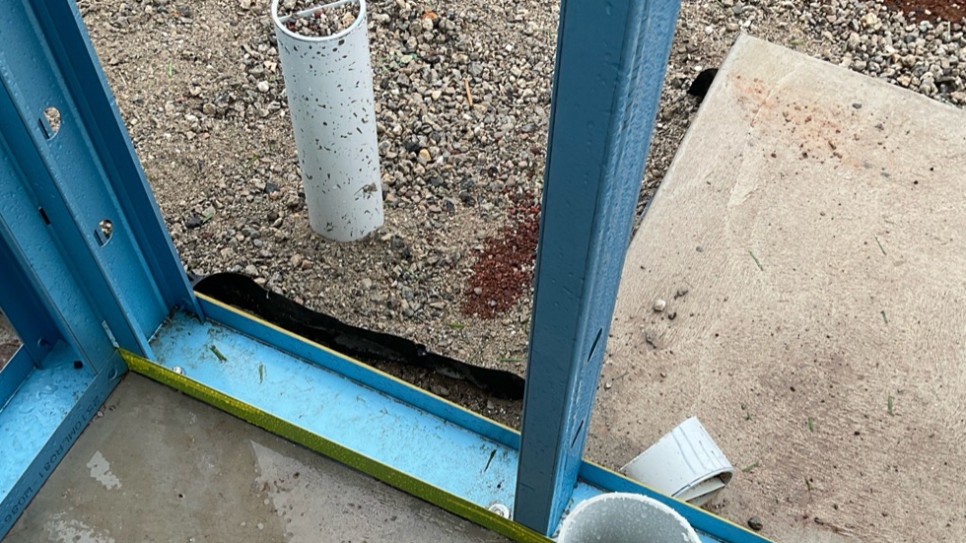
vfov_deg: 27.5
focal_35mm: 43
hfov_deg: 47.4
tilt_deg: -60.3
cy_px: 374
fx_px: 1101
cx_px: 483
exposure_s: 1/129
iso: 16
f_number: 1.8
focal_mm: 3
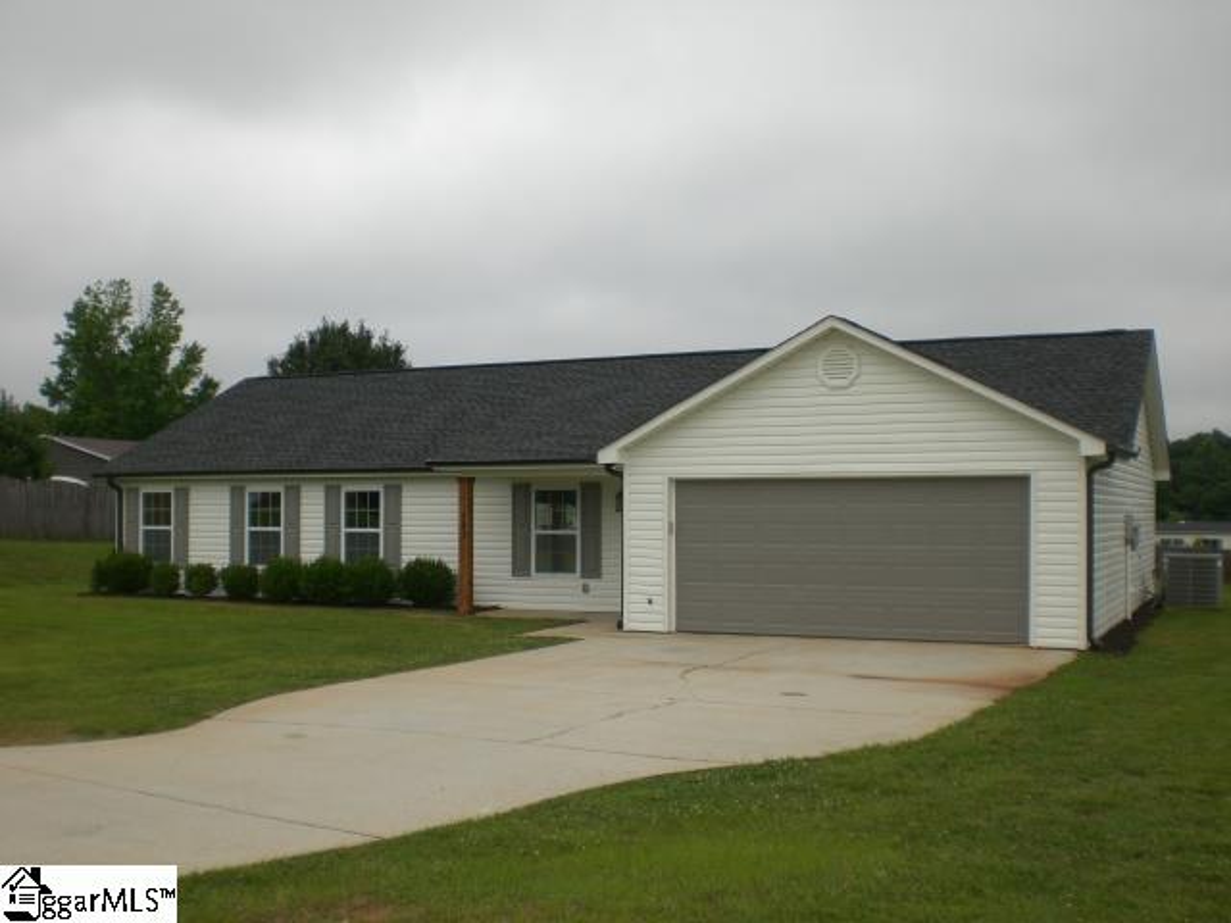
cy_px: 462
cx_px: 616
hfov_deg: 49.0
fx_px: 1351
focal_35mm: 38
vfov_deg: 37.7
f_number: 4.4
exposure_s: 1/400
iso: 50
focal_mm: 6.3
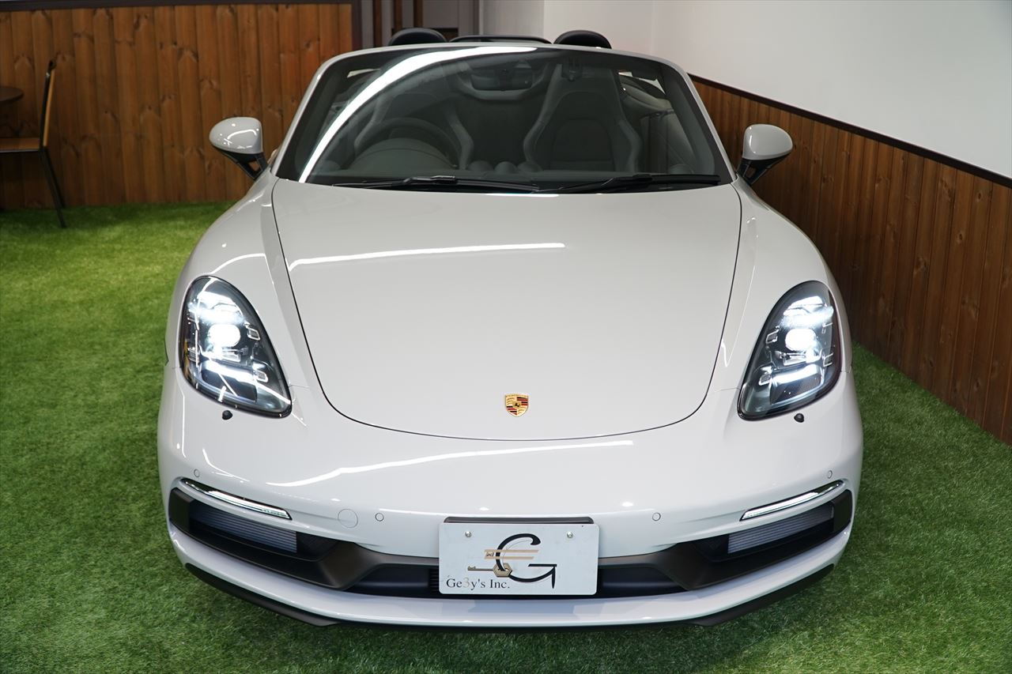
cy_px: 337
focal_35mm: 39
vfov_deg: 34.2
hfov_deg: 49.6
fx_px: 1096
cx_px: 506
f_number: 4
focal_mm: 26
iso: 320
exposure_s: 1/60
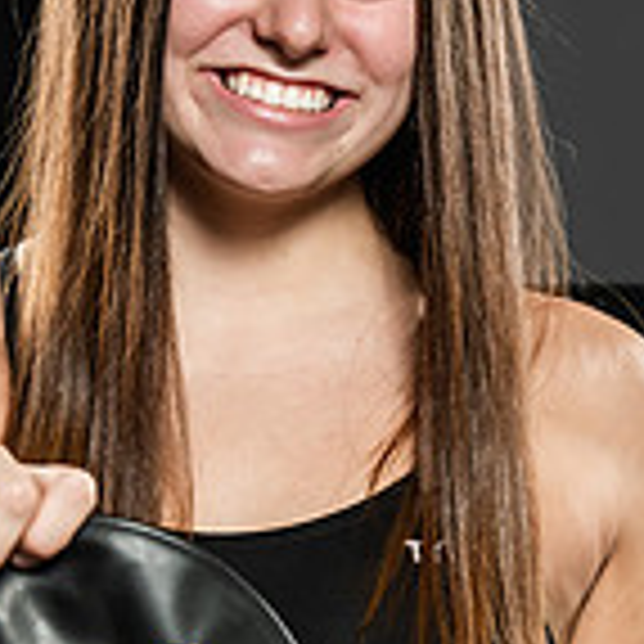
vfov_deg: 4.6
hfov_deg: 4.6
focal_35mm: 380
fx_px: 7998
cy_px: 453
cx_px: 374
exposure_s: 1/250
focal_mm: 110
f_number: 6.3
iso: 400
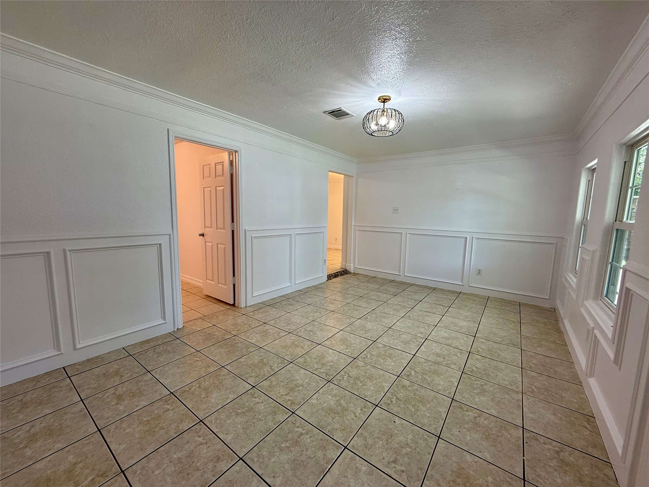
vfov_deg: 85.7
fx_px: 262
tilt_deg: -5.1
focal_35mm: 14
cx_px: 324
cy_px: 244
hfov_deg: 102.1
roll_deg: -1.0
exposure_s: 1/120
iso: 100
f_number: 2.2
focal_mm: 2.22
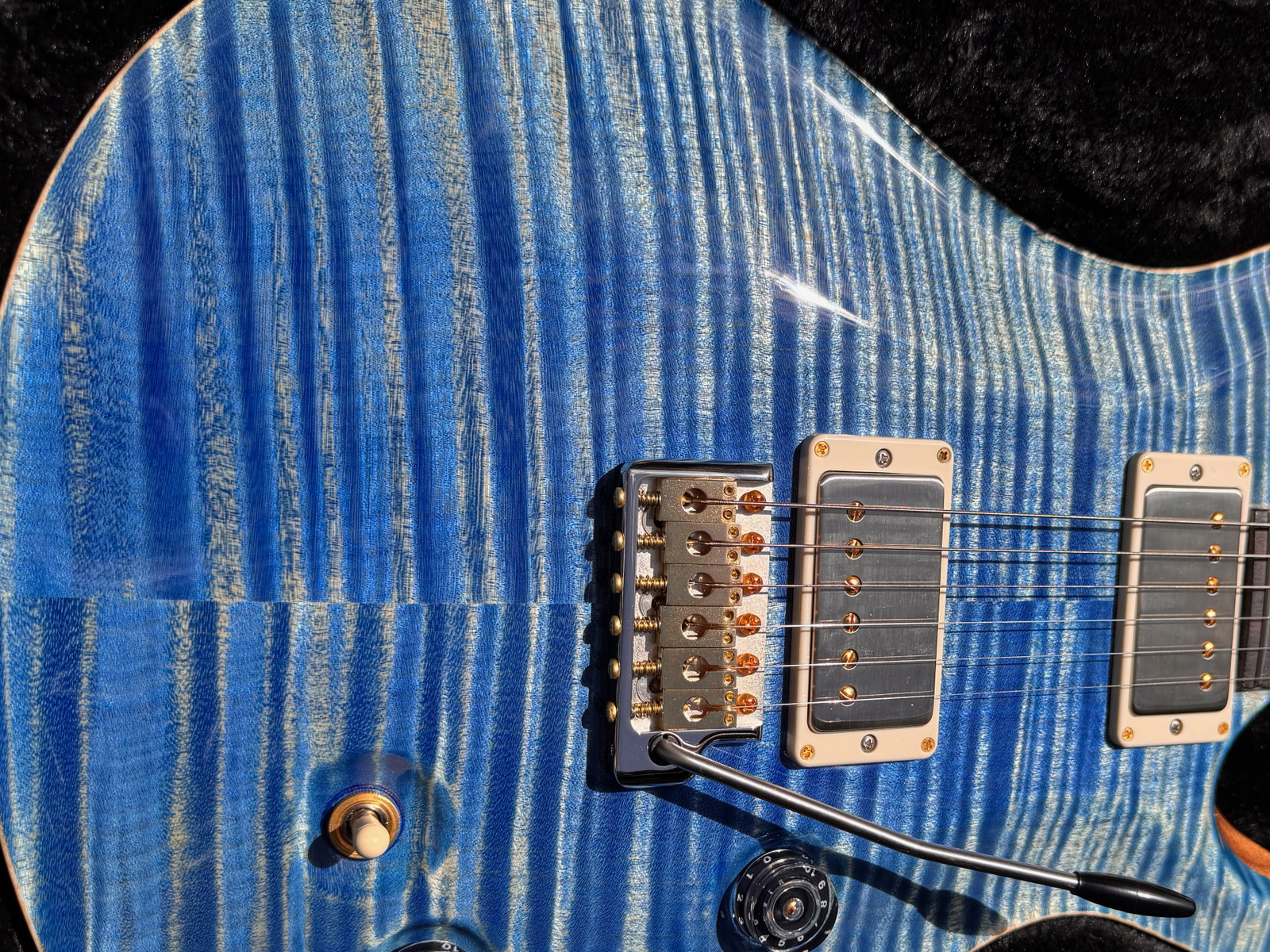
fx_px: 1321
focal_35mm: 36
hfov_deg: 50.3
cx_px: 857
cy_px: 578
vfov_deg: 39.5
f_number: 1.78
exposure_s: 1/7937
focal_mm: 6.76
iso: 80
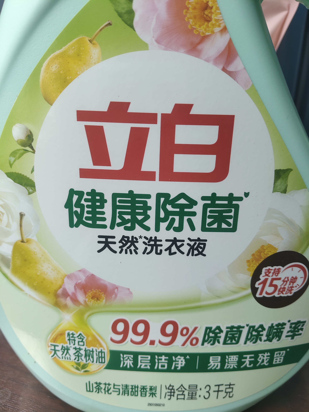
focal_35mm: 26
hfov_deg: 53.1
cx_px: 154
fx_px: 309
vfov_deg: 67.3
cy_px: 206
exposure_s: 1/100
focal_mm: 4.84
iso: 205
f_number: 1.79
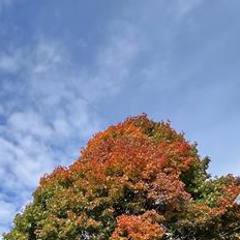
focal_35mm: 38
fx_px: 298
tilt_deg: +2.9
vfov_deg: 28.4
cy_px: 361
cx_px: 30
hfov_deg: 40.9
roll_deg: -0.6
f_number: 1.8
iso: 32
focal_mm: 1.57
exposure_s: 1/633
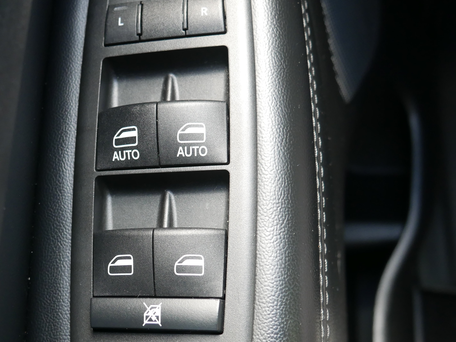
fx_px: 725
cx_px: 132
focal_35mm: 55
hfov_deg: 34.4
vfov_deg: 26.6
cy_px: 177
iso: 800
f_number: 4
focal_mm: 17
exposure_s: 1/60
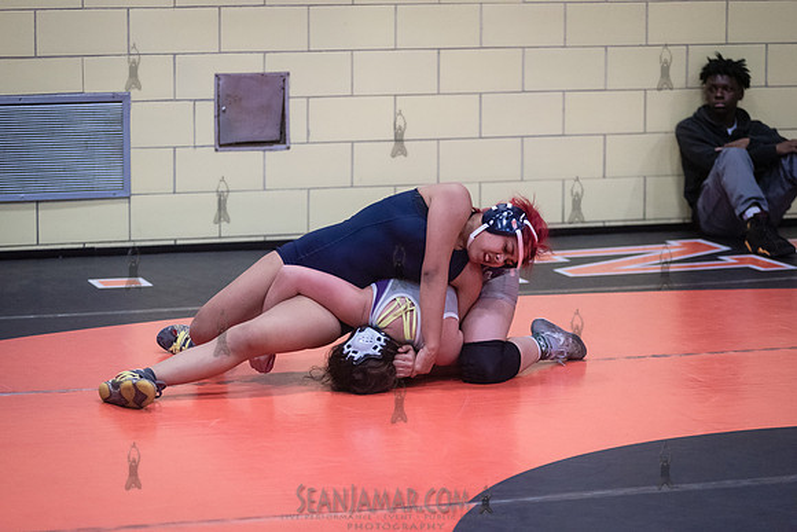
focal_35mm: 112
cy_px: 266
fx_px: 2480
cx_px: 398
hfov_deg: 18.3
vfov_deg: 12.2
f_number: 3.5
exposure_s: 1/640
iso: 8000
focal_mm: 112
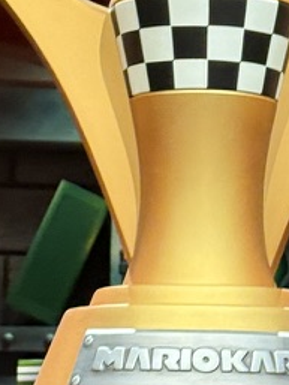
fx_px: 2124
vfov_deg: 10.2
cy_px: -27
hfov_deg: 7.8
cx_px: 196
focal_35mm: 191
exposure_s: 1/42
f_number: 1.78
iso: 250
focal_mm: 6.76
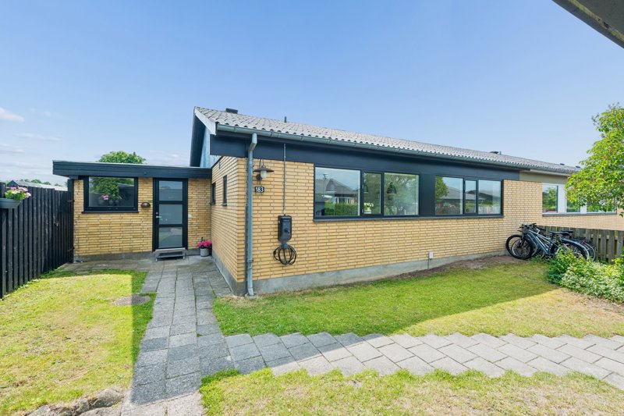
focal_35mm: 15
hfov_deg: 100.4
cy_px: 208
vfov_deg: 77.3
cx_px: 312
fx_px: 260
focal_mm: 15
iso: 200
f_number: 10
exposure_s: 1/125
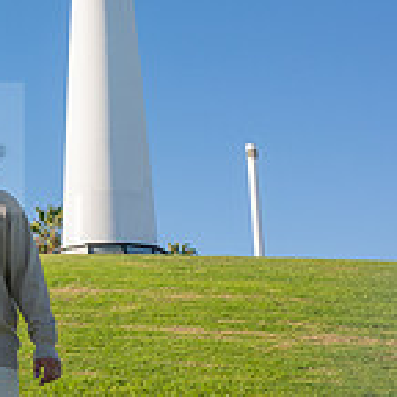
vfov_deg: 21.1
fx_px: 1064
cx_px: -210
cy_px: 147
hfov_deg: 18.5
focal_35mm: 82
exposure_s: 1/640
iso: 200
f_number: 9
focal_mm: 24
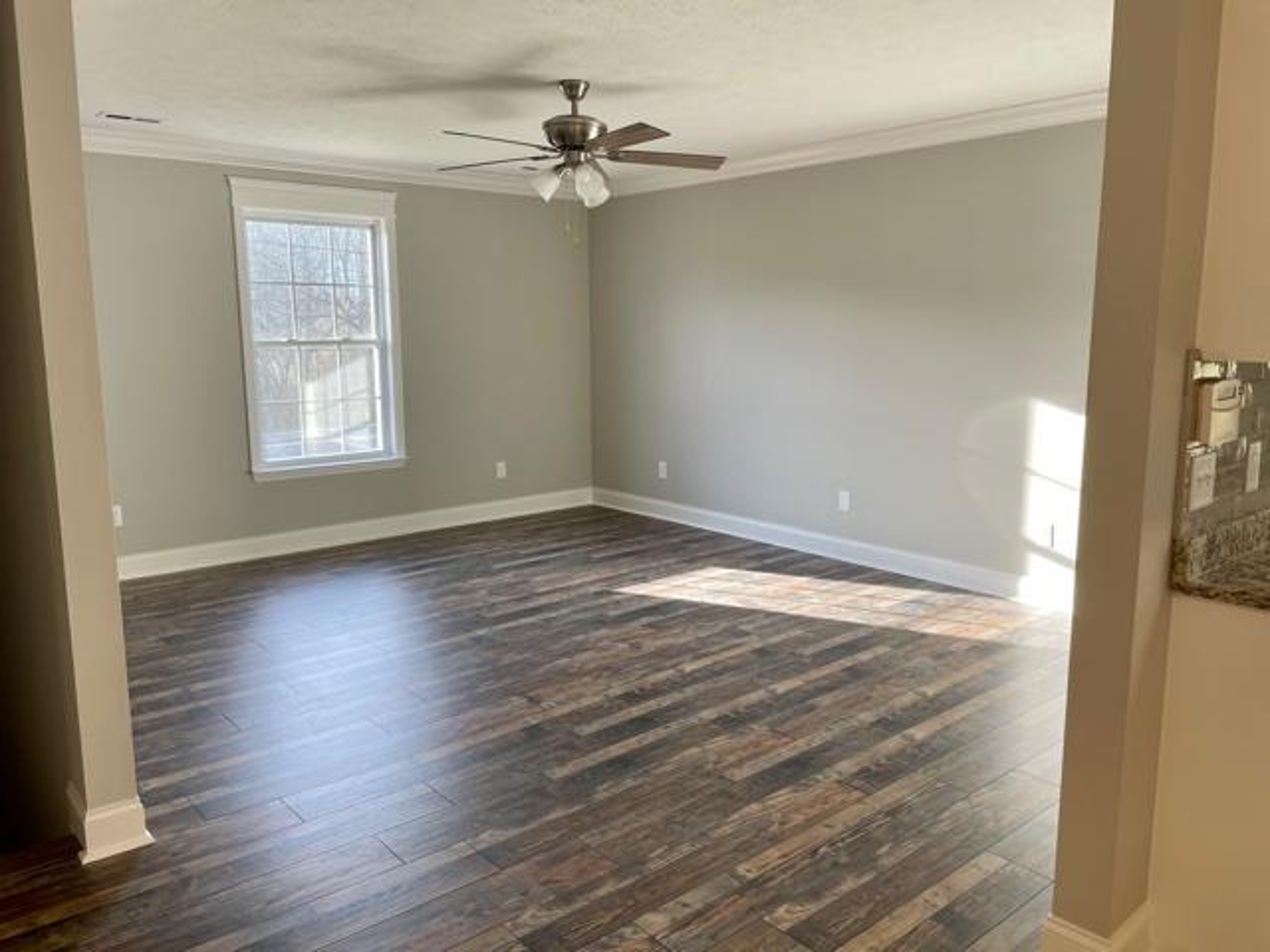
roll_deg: +0.5
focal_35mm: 26
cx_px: 635
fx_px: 954
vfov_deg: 53.1
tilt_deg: -8.6
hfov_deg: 67.3
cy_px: 476
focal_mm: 4.2
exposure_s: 1/120
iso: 40
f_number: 1.6
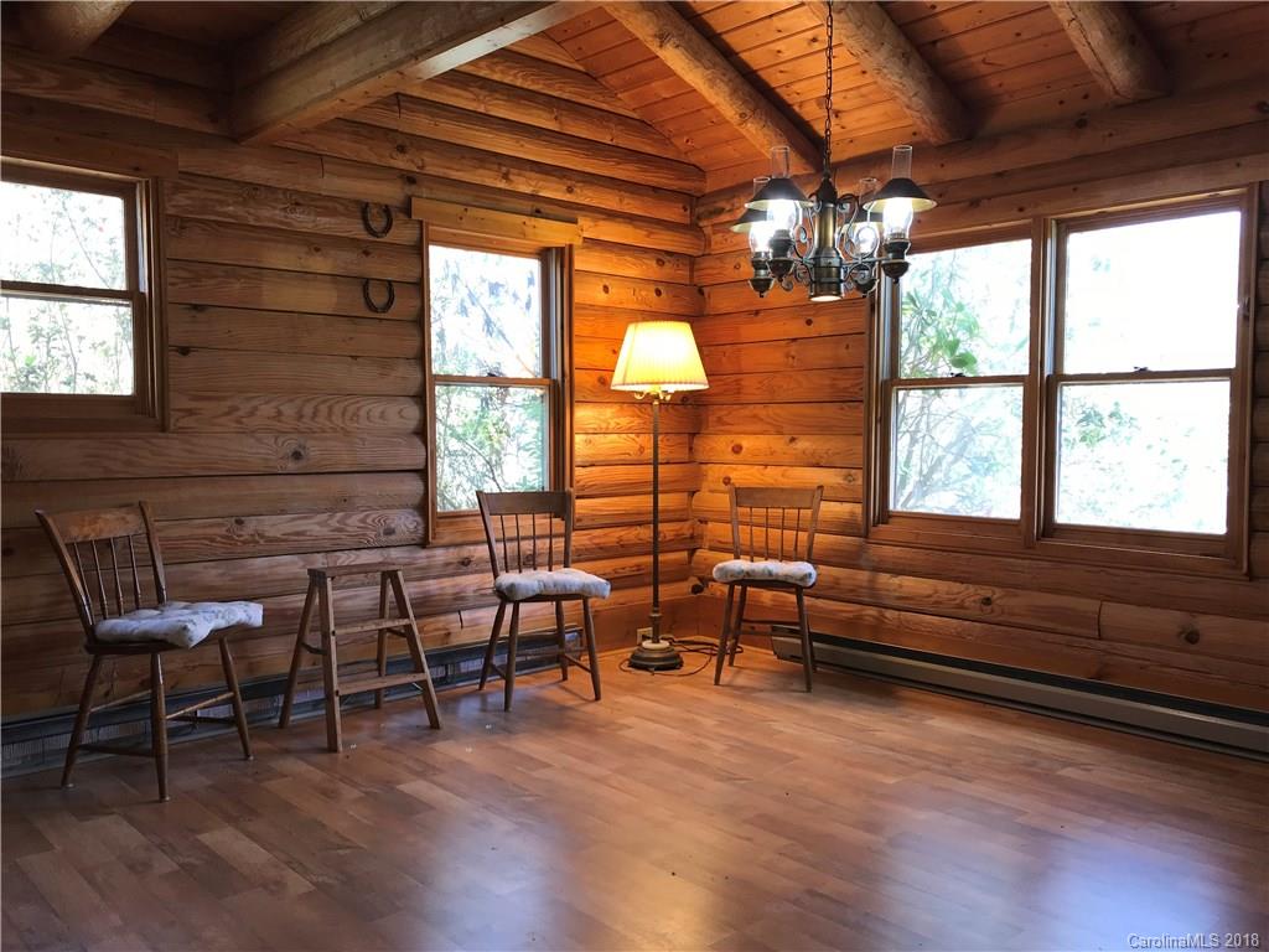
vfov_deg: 49.7
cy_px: 476
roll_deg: -0.4
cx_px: 634
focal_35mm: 28
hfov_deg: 63.4
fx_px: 1026
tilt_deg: -3.2
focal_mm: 3.99
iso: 20
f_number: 1.8
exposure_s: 1/30
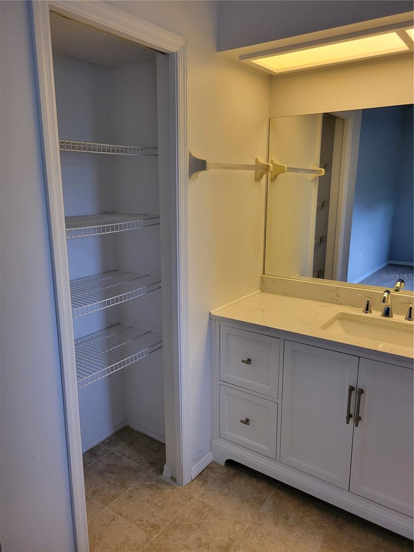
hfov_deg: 53.1
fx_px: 415
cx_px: 207
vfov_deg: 67.3
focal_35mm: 26
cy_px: 276
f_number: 1.8
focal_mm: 5.4
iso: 250
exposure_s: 1/120
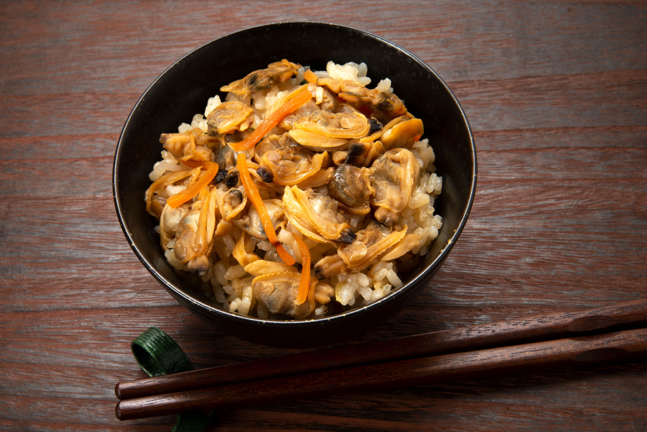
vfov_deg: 18.2
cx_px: 324
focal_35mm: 75
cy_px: 216
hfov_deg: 27.0
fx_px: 1348
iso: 100
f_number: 20
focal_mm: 75
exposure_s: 1/80
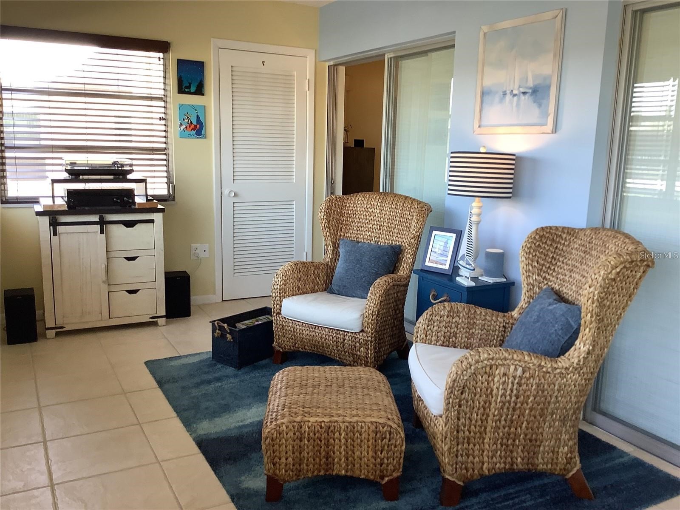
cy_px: 255
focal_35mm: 31
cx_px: 340
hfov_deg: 58.4
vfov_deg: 45.4
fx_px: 609
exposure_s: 1/60
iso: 64
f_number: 2.4
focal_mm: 3.3
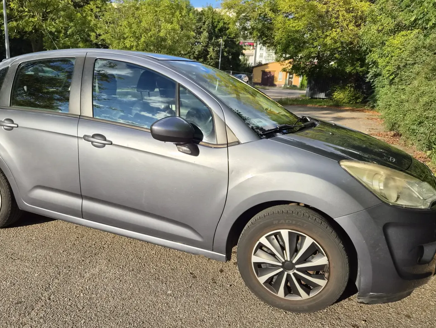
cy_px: 163
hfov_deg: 63.0
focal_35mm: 28
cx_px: 182
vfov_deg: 49.8
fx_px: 353
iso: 80
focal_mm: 5.4
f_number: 1.8
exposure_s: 1/4240
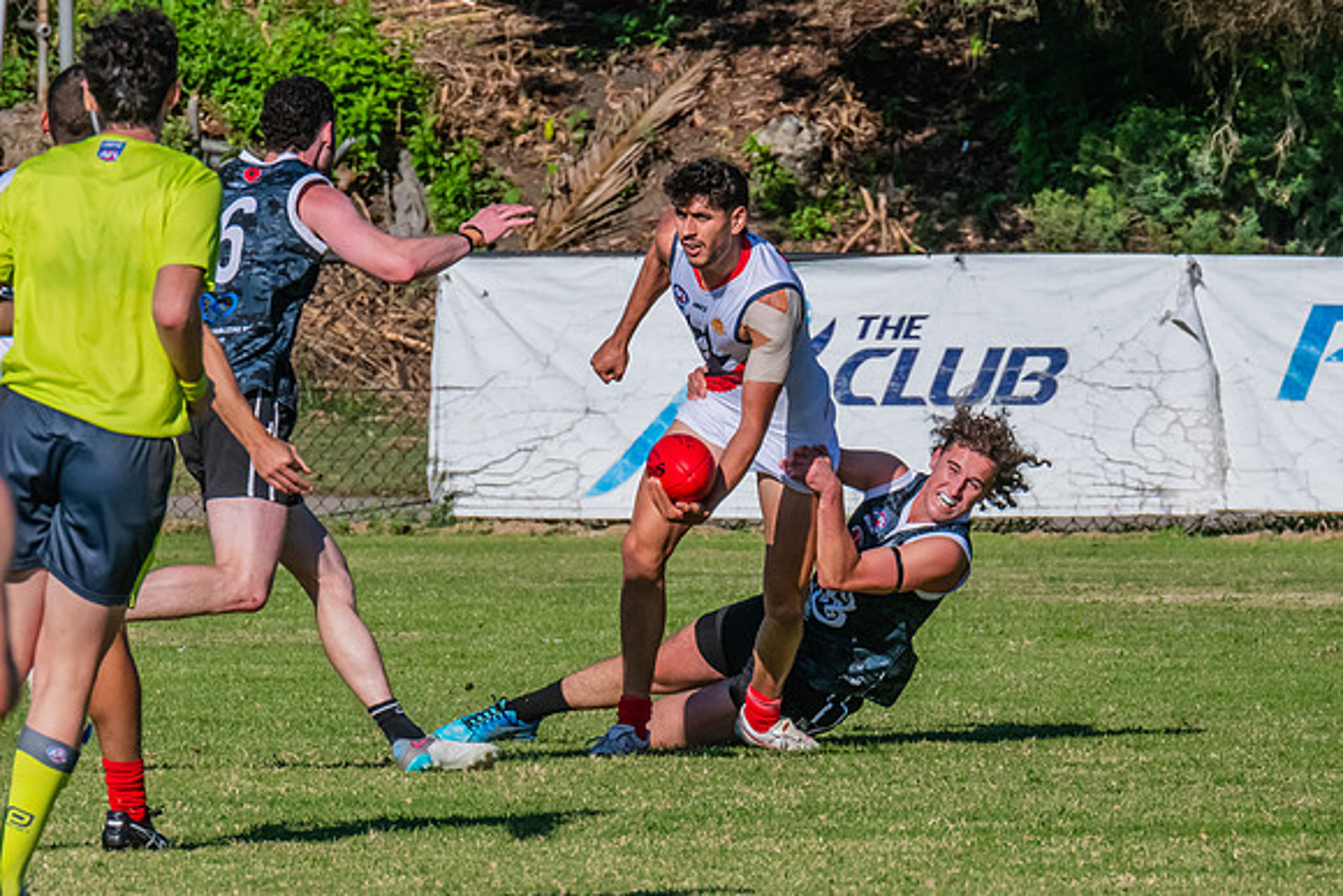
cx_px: 745
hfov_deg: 2.2
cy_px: 542
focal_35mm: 936
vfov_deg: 1.5
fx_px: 34929
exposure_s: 1/1600
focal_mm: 600
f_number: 20
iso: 1600
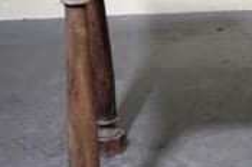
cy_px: 31
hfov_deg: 14.0
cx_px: 302
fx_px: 999
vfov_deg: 9.5
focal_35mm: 143
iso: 100
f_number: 3.2
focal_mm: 18.21
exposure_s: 1/80
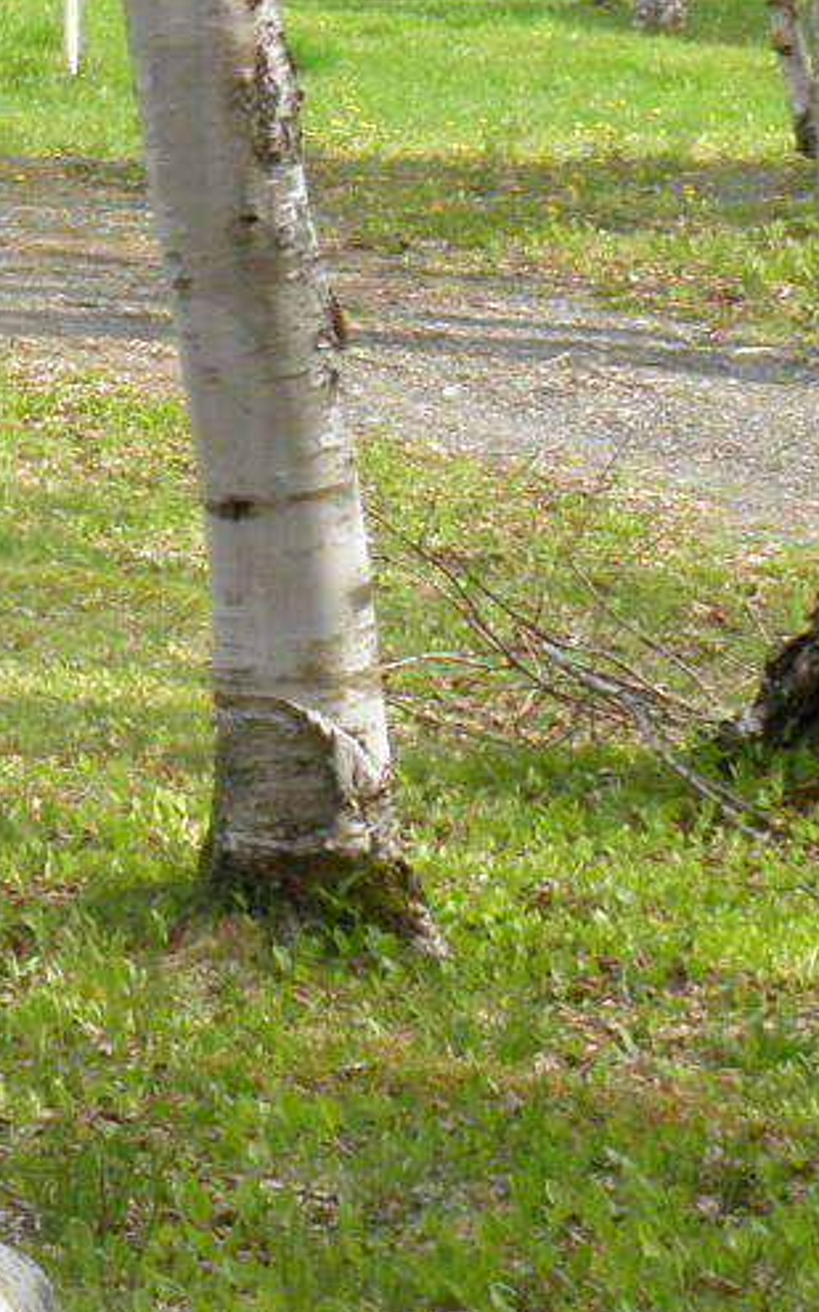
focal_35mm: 171
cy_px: 398
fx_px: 6112
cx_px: -1209
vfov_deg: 12.2
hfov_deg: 7.2
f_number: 5.1
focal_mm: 7.1
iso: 50
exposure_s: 1/60
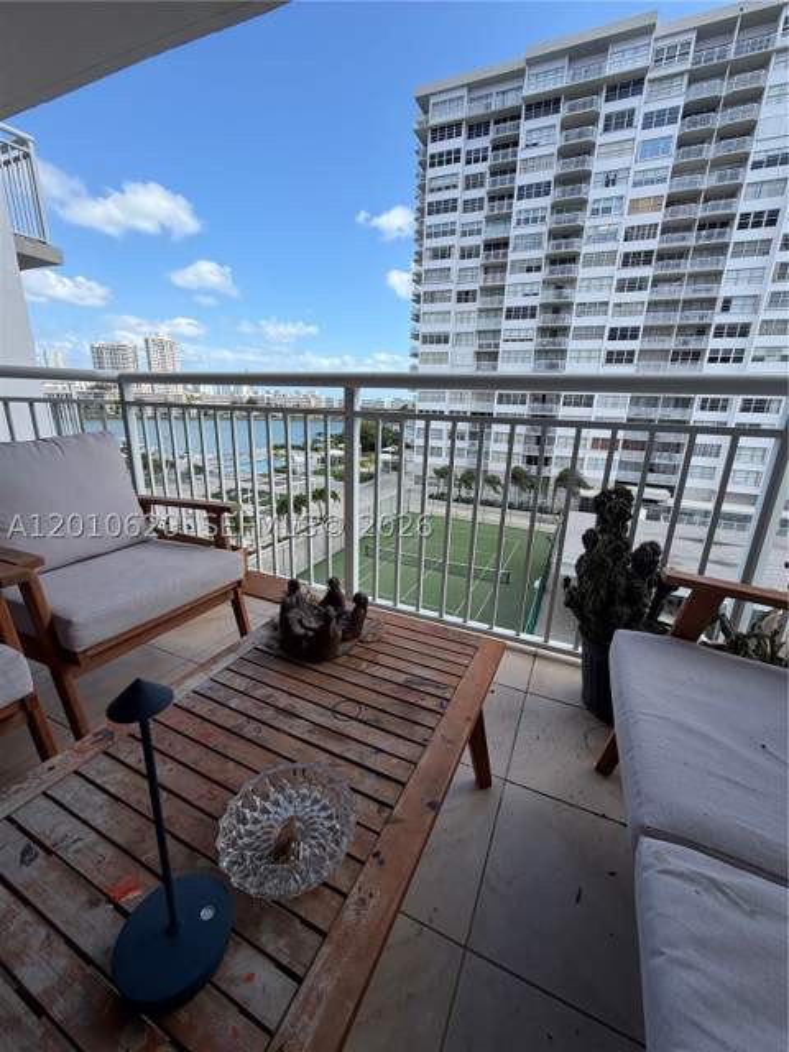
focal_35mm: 14
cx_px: 394
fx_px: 425
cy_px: 526
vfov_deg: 102.1
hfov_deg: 85.7
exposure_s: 1/770
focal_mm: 2.22
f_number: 2.2
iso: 40
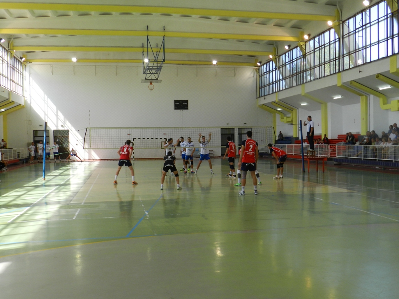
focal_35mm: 38
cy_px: 150
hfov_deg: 49.0
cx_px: 200
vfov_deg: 37.7
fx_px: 438
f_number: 4
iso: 160
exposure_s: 1/160
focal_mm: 6.7
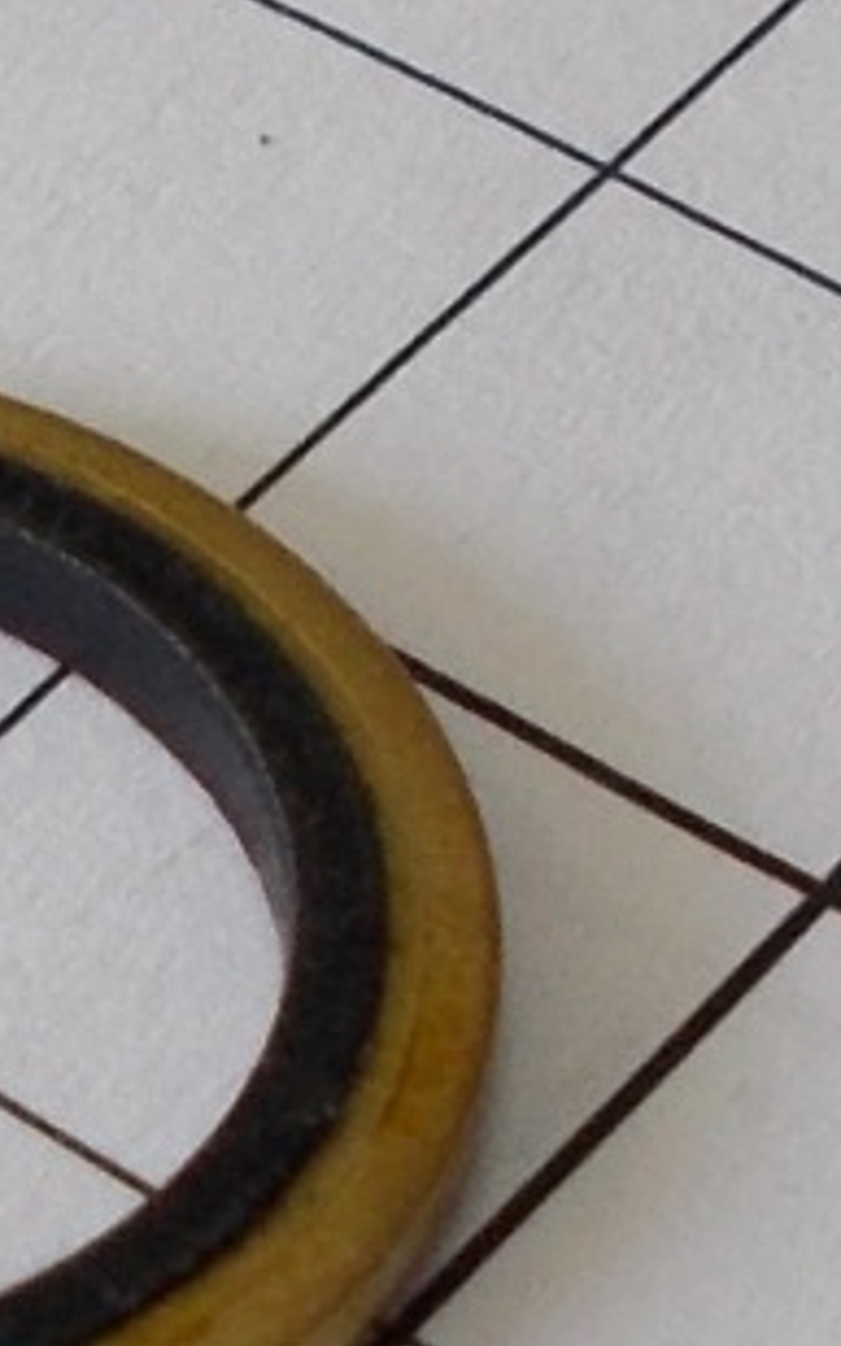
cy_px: 998
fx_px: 2091
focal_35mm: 57
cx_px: -392
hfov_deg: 19.9
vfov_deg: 35.0
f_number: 3.2
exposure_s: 1/60
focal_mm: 4.6
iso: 80
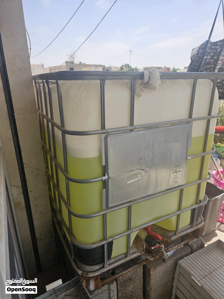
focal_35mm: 23
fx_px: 198
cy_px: 150
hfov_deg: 58.9
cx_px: 112
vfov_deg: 73.9
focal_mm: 6.3
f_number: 1.7
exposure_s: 1/575
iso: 10
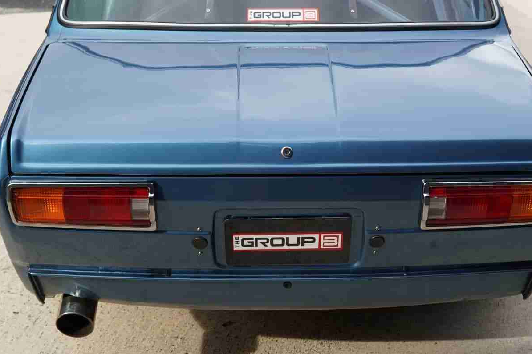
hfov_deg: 32.9
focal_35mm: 61
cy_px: 155
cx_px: 291
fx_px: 901
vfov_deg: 22.3
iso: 100
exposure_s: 1/200
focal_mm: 30
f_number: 4
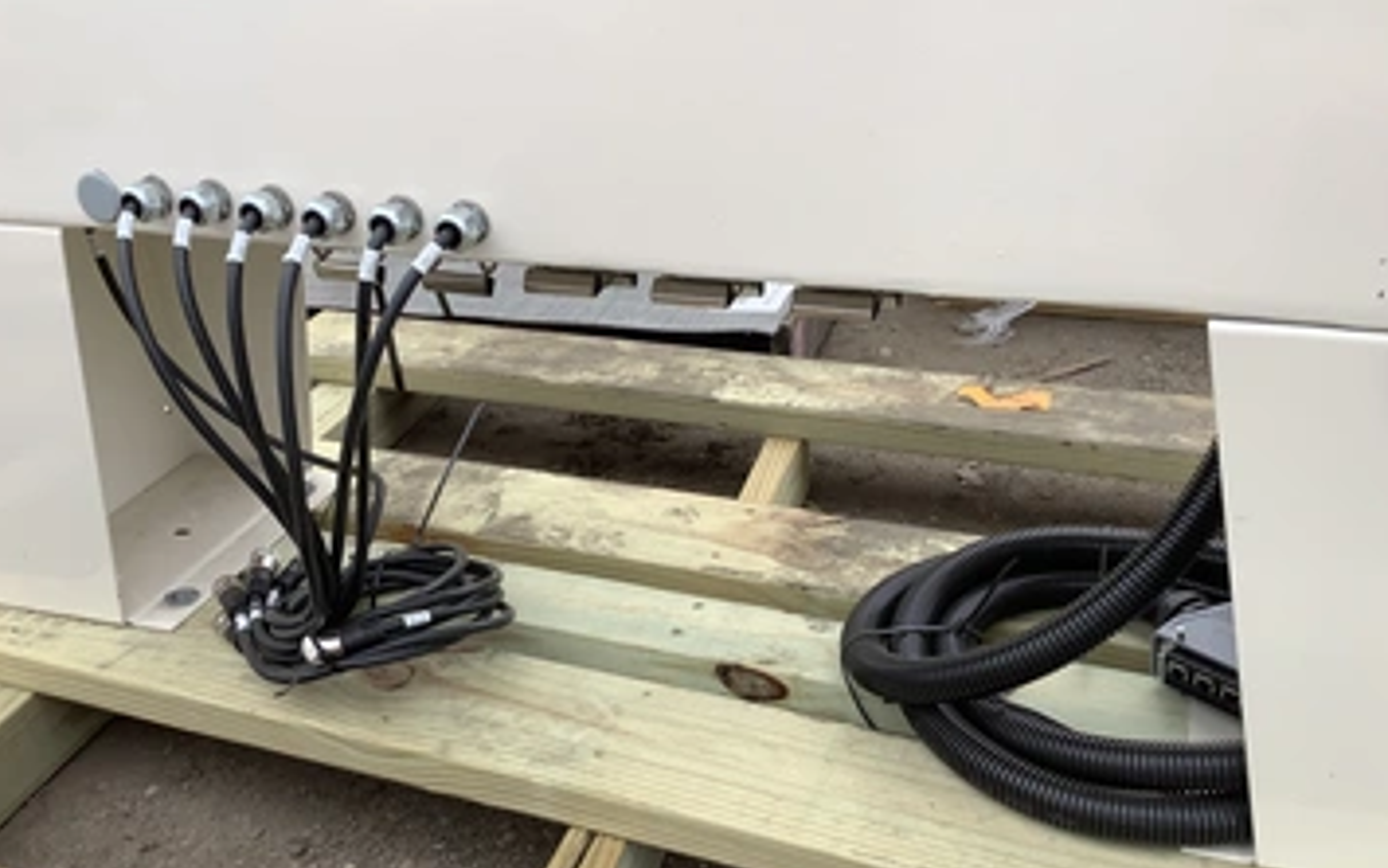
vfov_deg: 34.4
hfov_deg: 52.7
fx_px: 1400
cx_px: 680
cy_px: 473
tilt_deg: -28.3
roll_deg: +4.7
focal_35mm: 37
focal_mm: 3.3
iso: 25
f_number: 2.4
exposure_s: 1/413
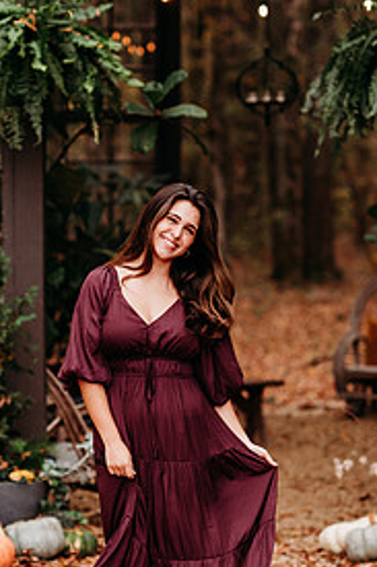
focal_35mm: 139
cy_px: 311
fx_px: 2186
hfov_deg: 9.8
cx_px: 126
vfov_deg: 14.8
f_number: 2.2
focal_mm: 85
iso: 250
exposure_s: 1/500
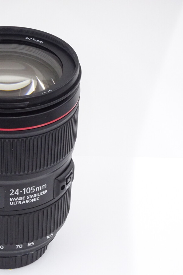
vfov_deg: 20.0
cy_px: 138
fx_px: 778
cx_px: 6
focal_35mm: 102
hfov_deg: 13.3
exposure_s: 1/80
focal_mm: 12.42
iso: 640
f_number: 5
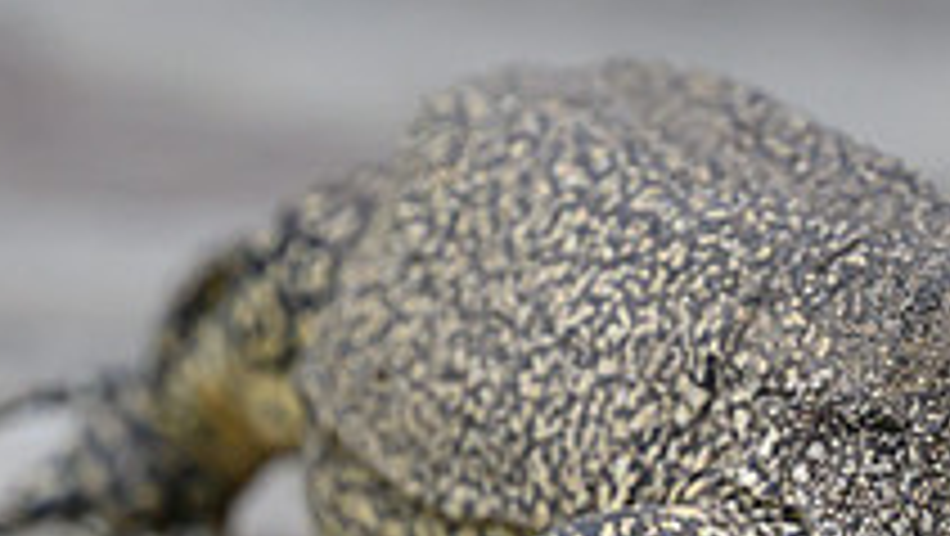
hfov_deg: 1.0
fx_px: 51950
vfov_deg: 0.6
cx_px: 943
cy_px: 596
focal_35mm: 2061
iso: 800
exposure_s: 1/1250
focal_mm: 400
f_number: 4
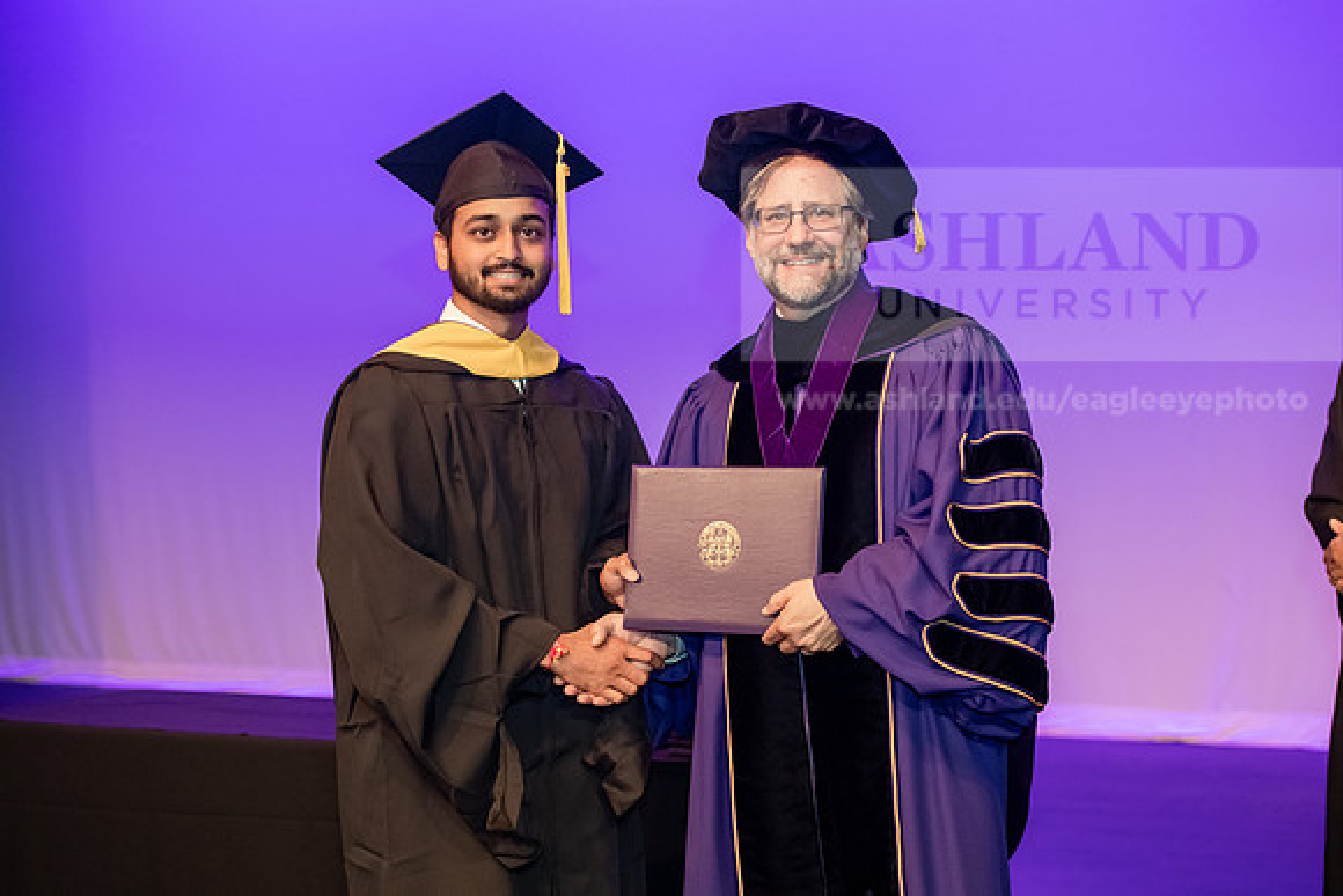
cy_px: 448
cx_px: 672
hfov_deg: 27.0
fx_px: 2798
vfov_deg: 18.2
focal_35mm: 75
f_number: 4
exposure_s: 1/200
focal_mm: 75
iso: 3200
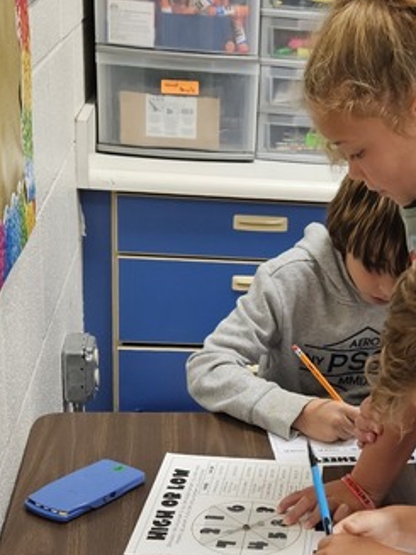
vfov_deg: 26.5
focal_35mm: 72
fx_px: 1154
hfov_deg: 19.9
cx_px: 392
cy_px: 451
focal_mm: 5.4
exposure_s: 1/120
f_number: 1.8
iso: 160
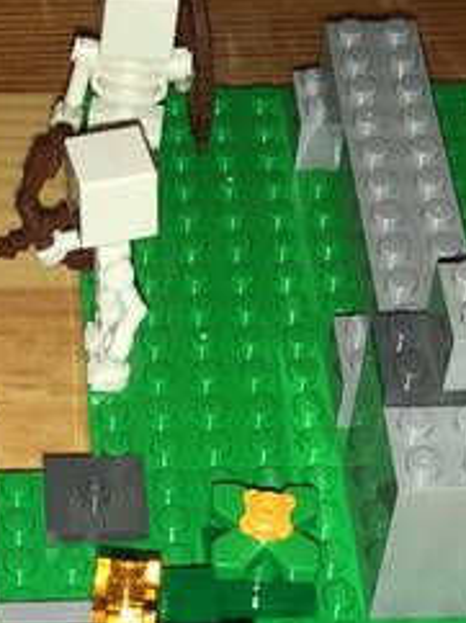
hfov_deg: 13.5
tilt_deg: -52.4
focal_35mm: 108
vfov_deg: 17.6
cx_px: 31
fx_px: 1942
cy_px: 676
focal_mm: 4.15
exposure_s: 1/44
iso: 25
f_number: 2.2
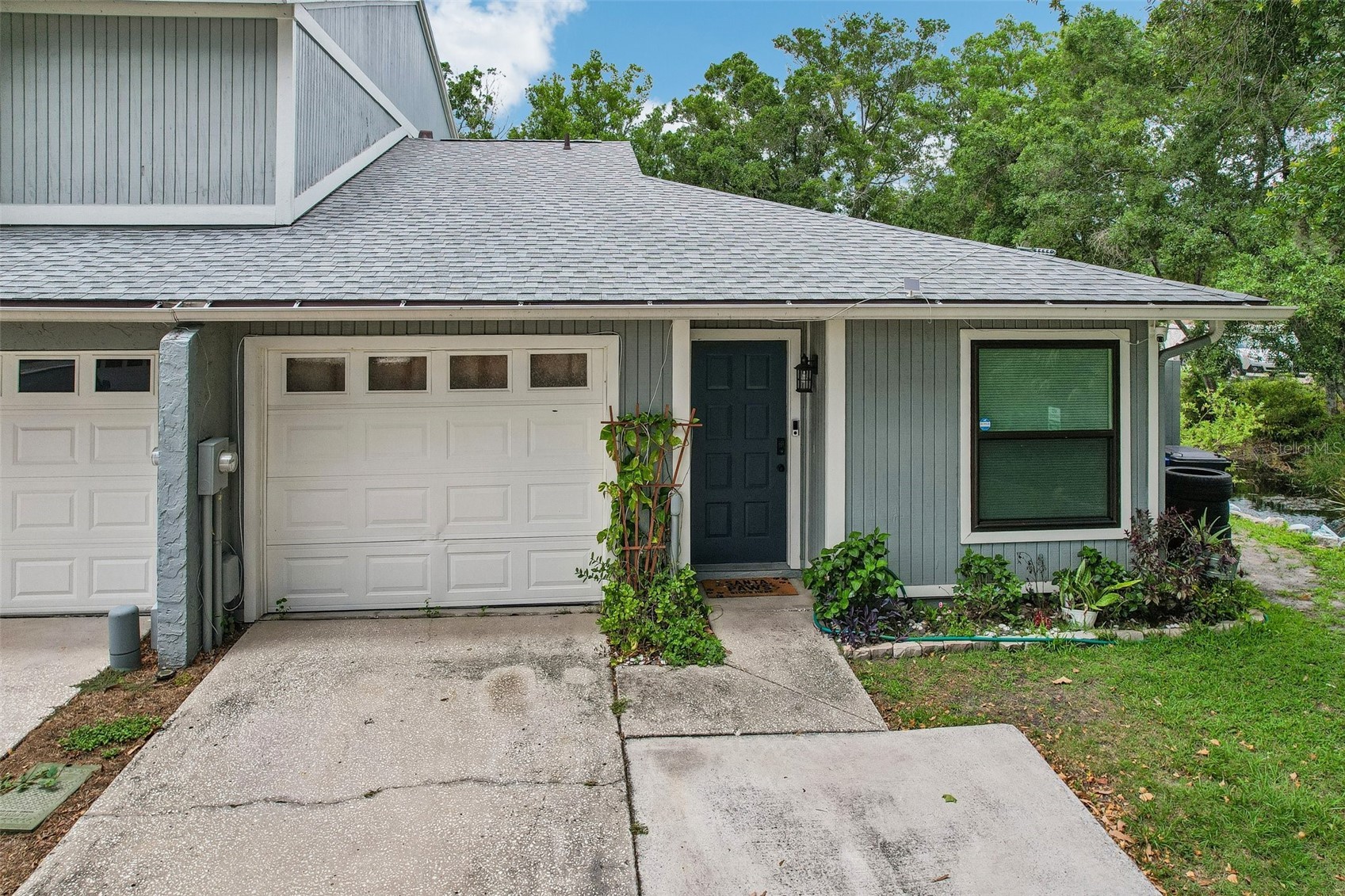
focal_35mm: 22
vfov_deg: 57.2
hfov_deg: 78.6
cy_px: 448
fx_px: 822
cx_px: 672
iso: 100
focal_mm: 8.4
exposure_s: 1/1500
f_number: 2.8
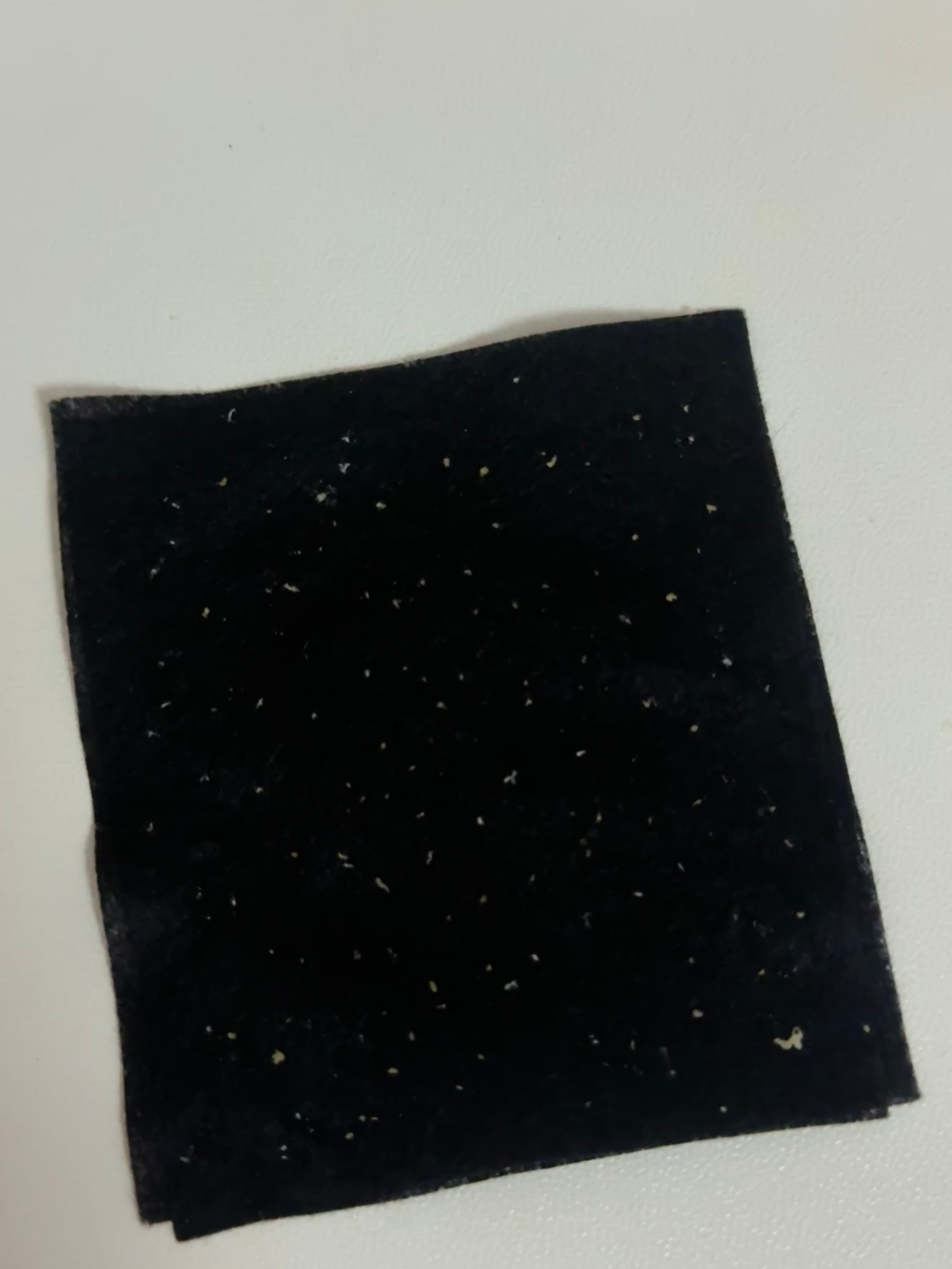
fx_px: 1760
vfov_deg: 39.7
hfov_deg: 30.3
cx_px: 476
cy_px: 634
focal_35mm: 48
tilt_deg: -76.8
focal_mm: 6.76
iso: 250
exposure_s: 1/44
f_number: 1.78
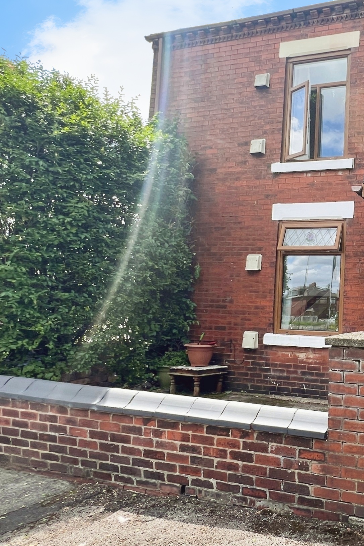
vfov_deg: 72.4
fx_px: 364
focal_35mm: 24
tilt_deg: +10.8
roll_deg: -2.7
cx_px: 431
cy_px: 203
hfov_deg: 39.4
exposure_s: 1/364
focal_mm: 1.57
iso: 32
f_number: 1.8
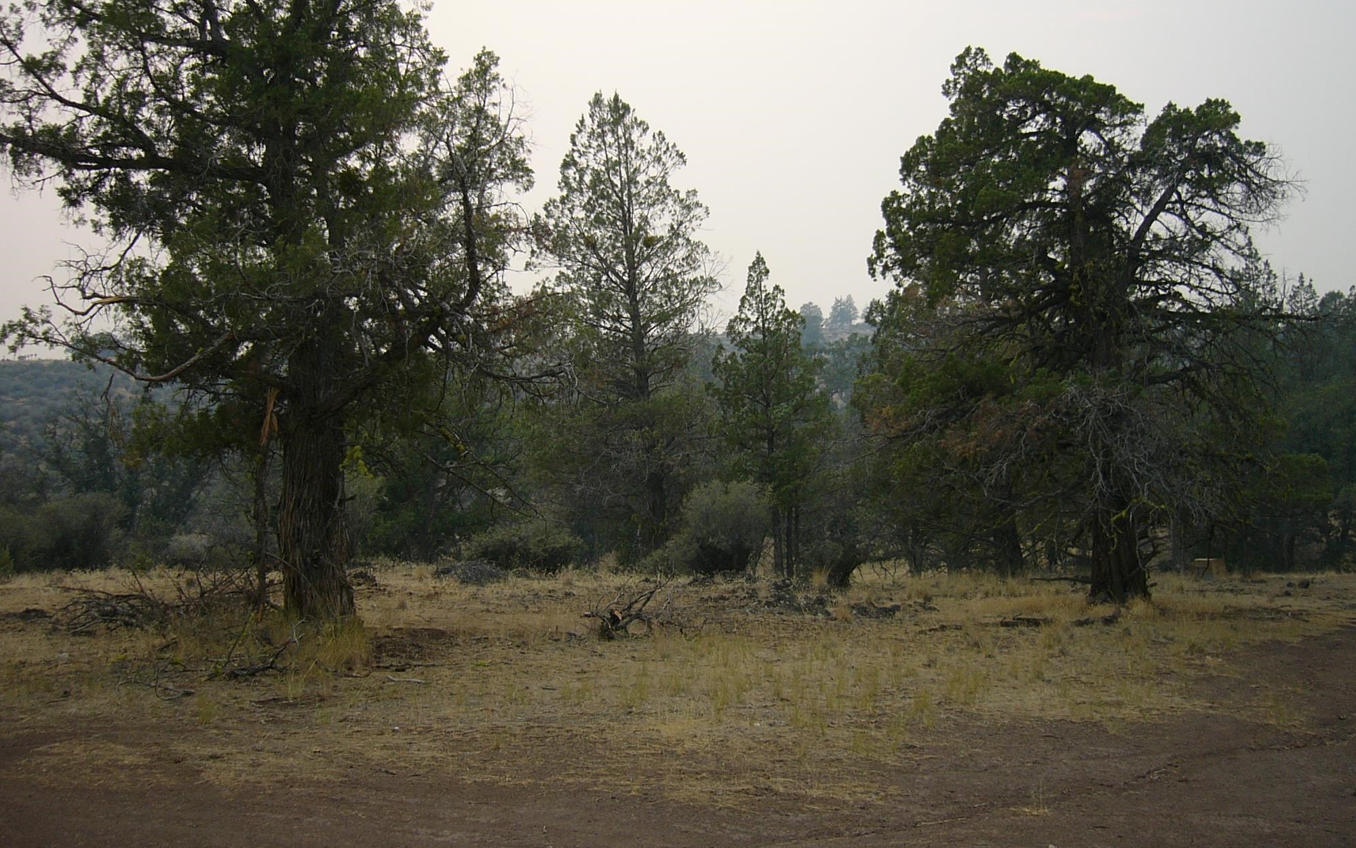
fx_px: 1405
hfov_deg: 51.5
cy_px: 354
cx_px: 663
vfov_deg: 33.5
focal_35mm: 38
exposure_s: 1/250
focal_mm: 5.8
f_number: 2.8
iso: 50
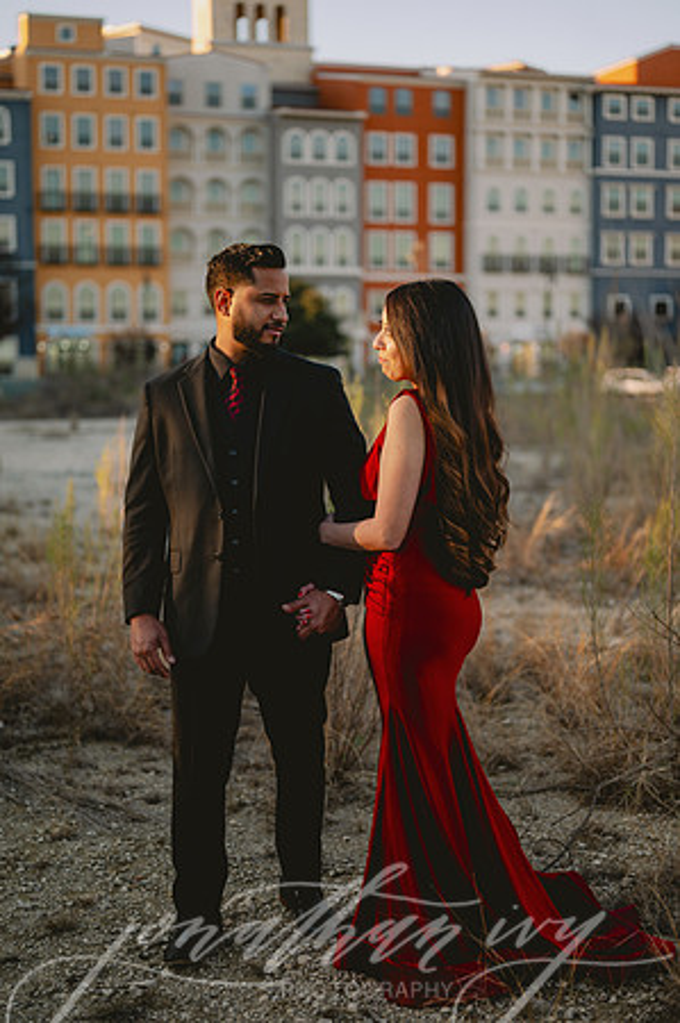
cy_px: 512
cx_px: 340
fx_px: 1420
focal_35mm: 50
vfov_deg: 39.6
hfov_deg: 26.9
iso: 50
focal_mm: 50
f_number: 2
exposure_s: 1/800
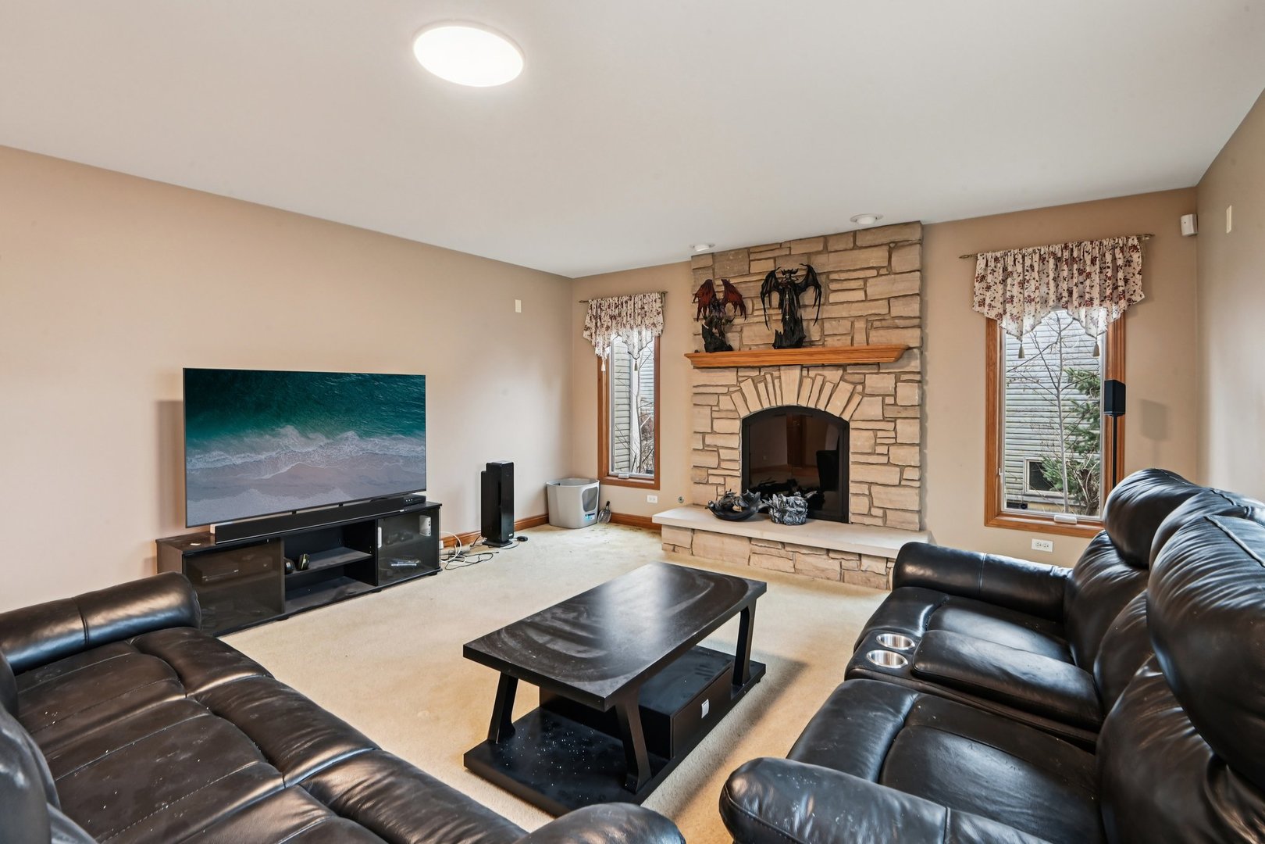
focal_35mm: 16
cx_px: 632
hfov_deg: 96.7
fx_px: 562
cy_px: 422
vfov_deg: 73.7
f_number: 13
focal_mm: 16
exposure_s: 1/3.33
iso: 400
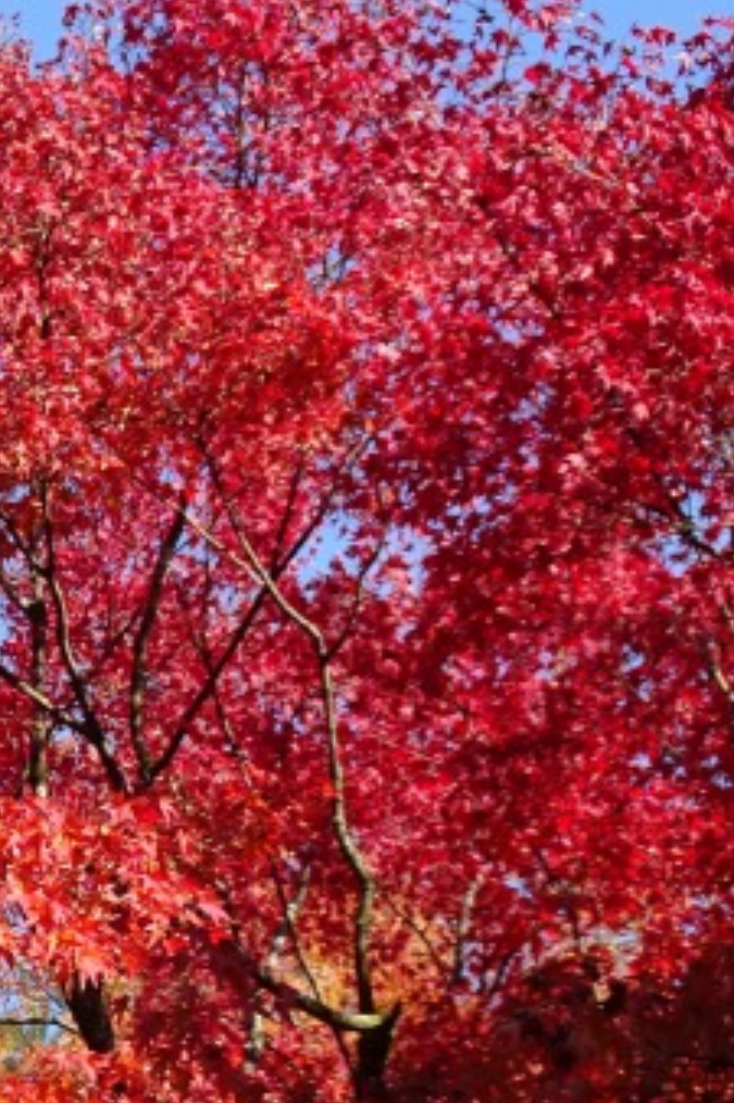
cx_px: -656
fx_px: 3582
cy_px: 773
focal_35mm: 117
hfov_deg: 10.8
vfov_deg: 17.4
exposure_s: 1/250
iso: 80
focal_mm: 6.56
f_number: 4
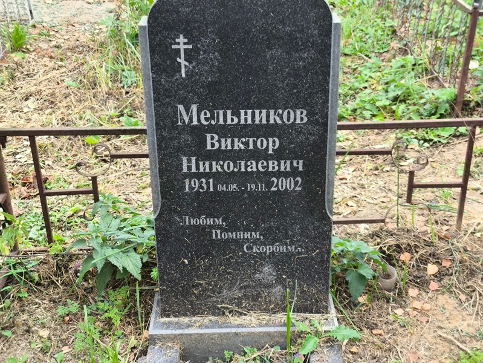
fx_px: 698
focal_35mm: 50
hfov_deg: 38.2
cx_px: 242
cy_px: 182
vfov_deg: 29.1
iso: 80
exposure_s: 1/120
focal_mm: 4.71
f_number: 1.7
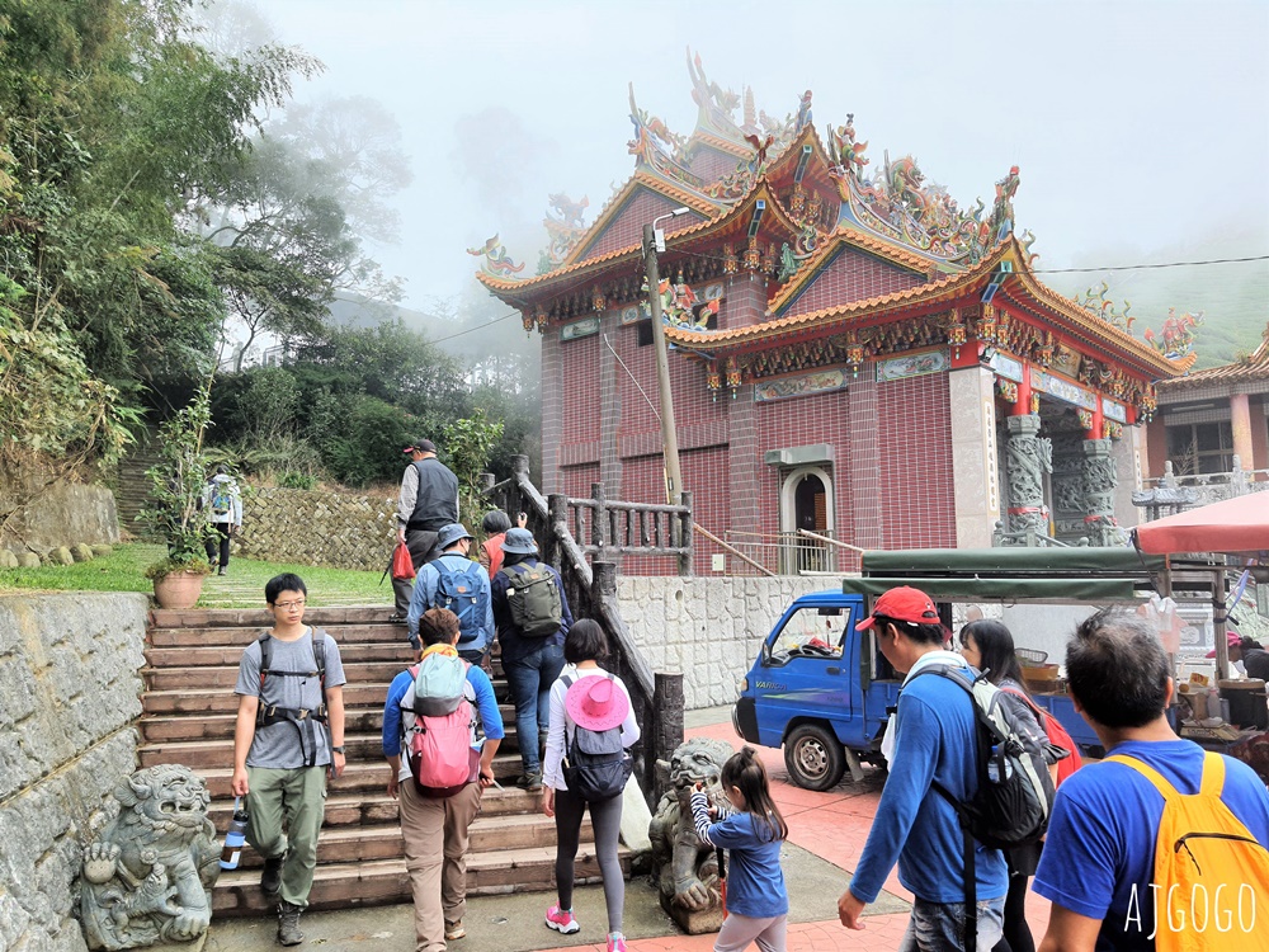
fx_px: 953
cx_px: 634
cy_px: 476
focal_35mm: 26
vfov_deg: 53.1
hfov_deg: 67.3
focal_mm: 4.32
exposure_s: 1/324
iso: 50
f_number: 1.7
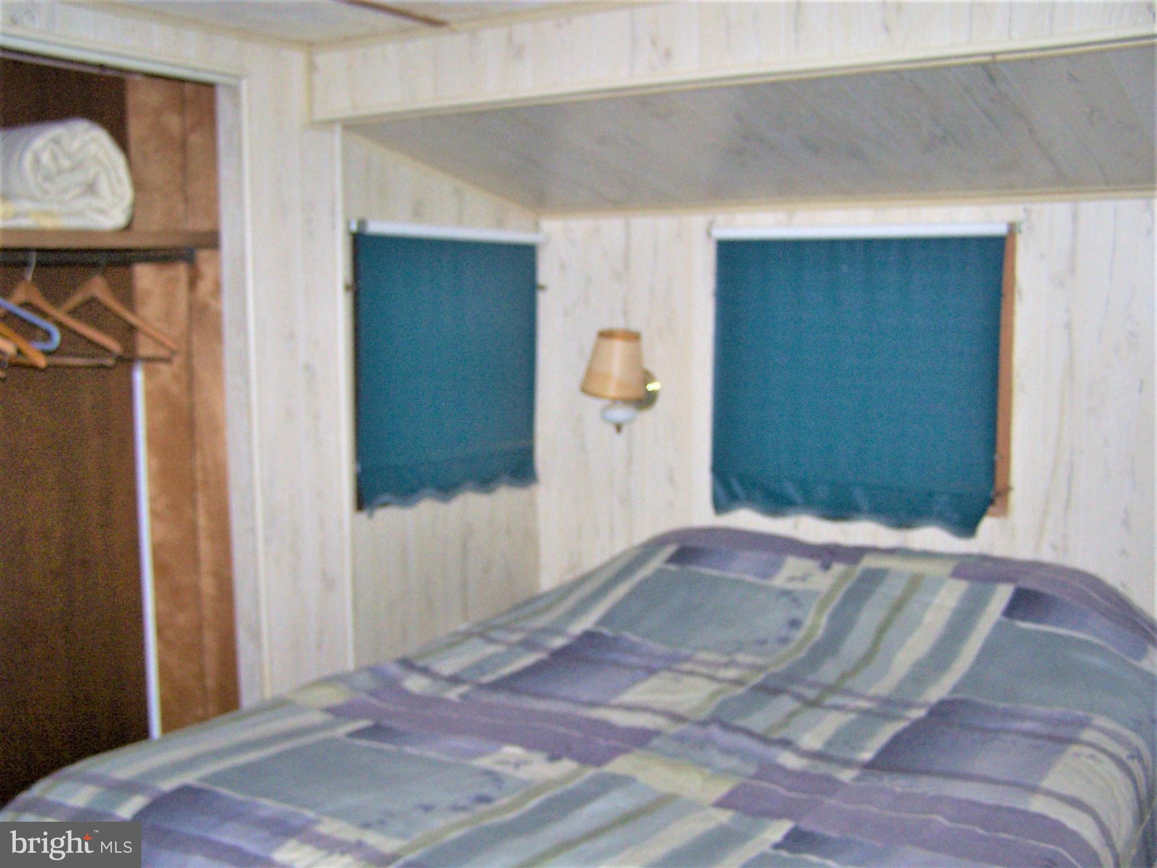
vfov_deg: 37.7
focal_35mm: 38
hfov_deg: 49.0
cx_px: 578
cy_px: 434
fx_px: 1270
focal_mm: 6.3
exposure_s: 1/60
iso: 140
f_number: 2.8
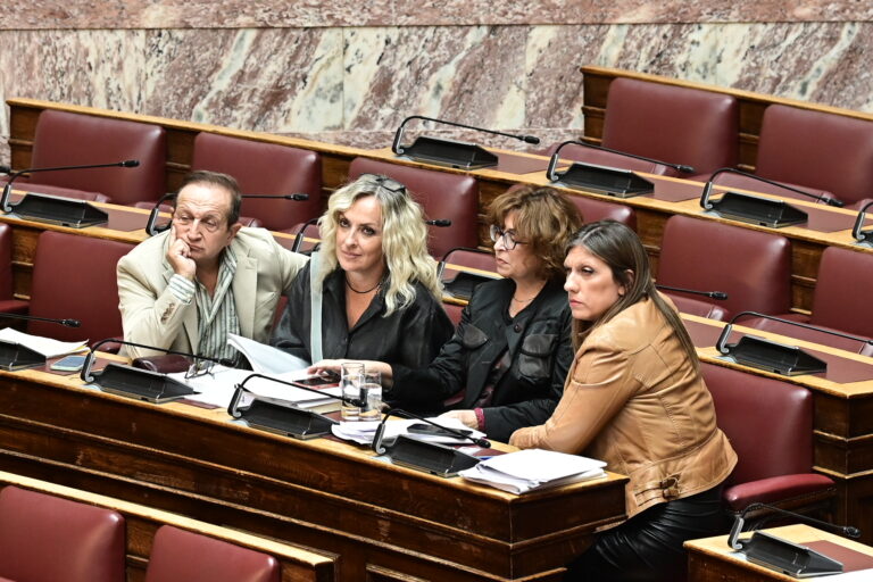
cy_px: 291
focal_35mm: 232
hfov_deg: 8.9
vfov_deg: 5.9
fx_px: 5626
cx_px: 436
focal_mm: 155
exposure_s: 1/320
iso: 1000
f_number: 4
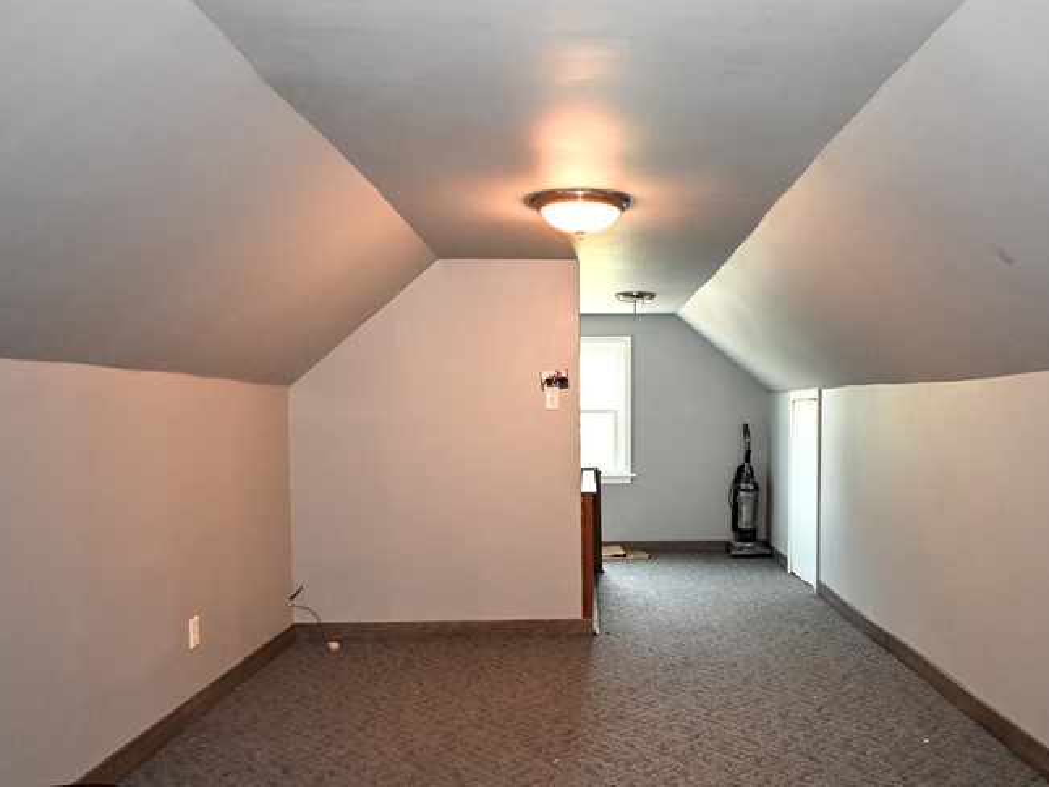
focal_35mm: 30
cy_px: 466
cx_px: 631
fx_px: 915
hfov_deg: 59.1
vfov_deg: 46.3
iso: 1250
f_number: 4
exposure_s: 1/60
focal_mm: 12.5
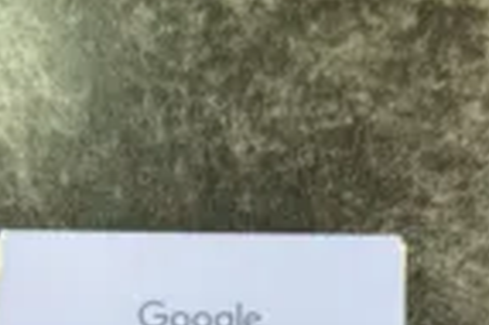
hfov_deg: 28.8
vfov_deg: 17.3
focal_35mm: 70
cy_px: 499
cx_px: 195
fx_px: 950
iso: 400
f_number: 1.78
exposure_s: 1/50
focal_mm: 6.76
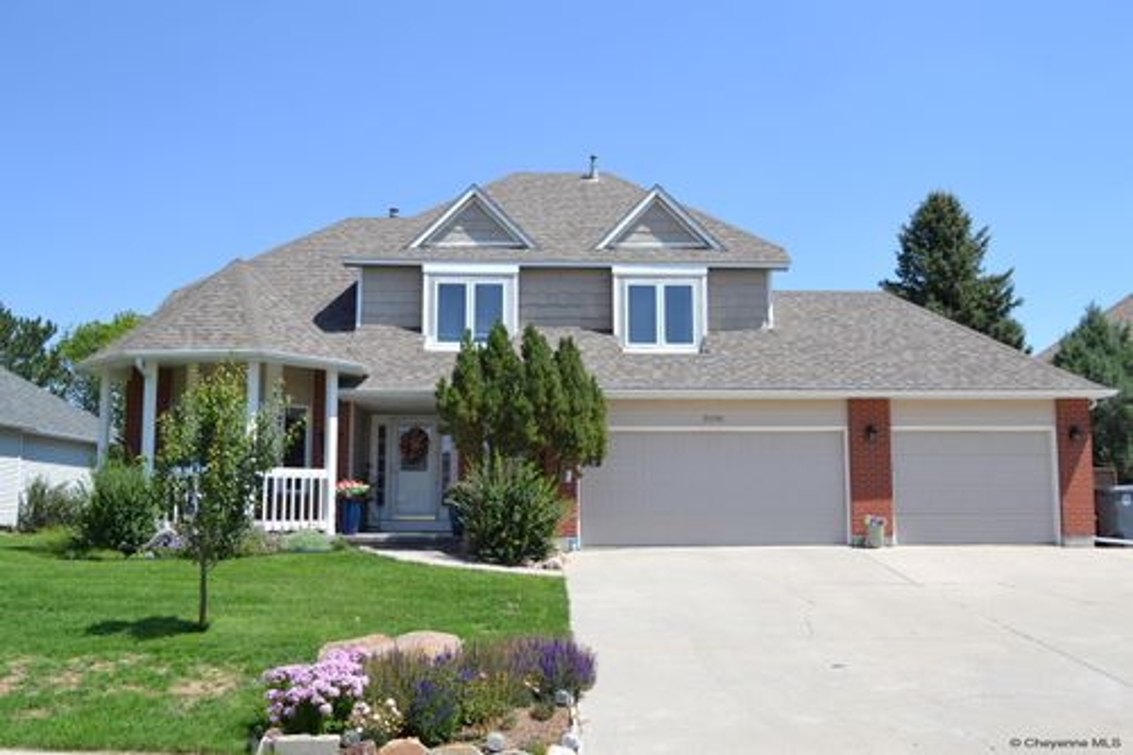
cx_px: 566
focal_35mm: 33
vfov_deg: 39.9
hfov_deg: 57.2
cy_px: 378
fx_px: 1038
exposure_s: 1/250
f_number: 8
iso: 100
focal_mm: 22
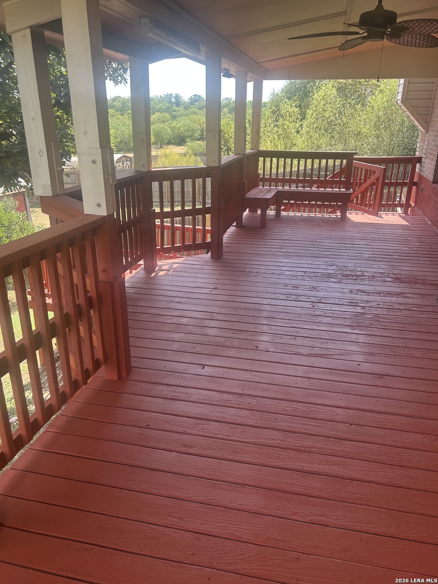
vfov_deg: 67.3
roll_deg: -1.6
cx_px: 219
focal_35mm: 26
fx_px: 439
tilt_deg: -21.2
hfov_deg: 53.1
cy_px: 292
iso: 50
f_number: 1.5
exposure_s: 1/502
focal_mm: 5.7
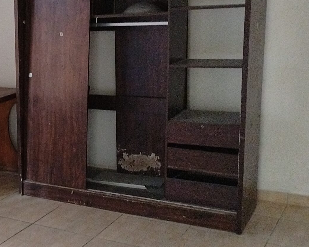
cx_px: -12
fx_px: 567
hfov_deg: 28.3
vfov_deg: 24.6
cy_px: 102
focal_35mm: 62
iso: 1309
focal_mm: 4.25
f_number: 1.8
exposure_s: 1/60
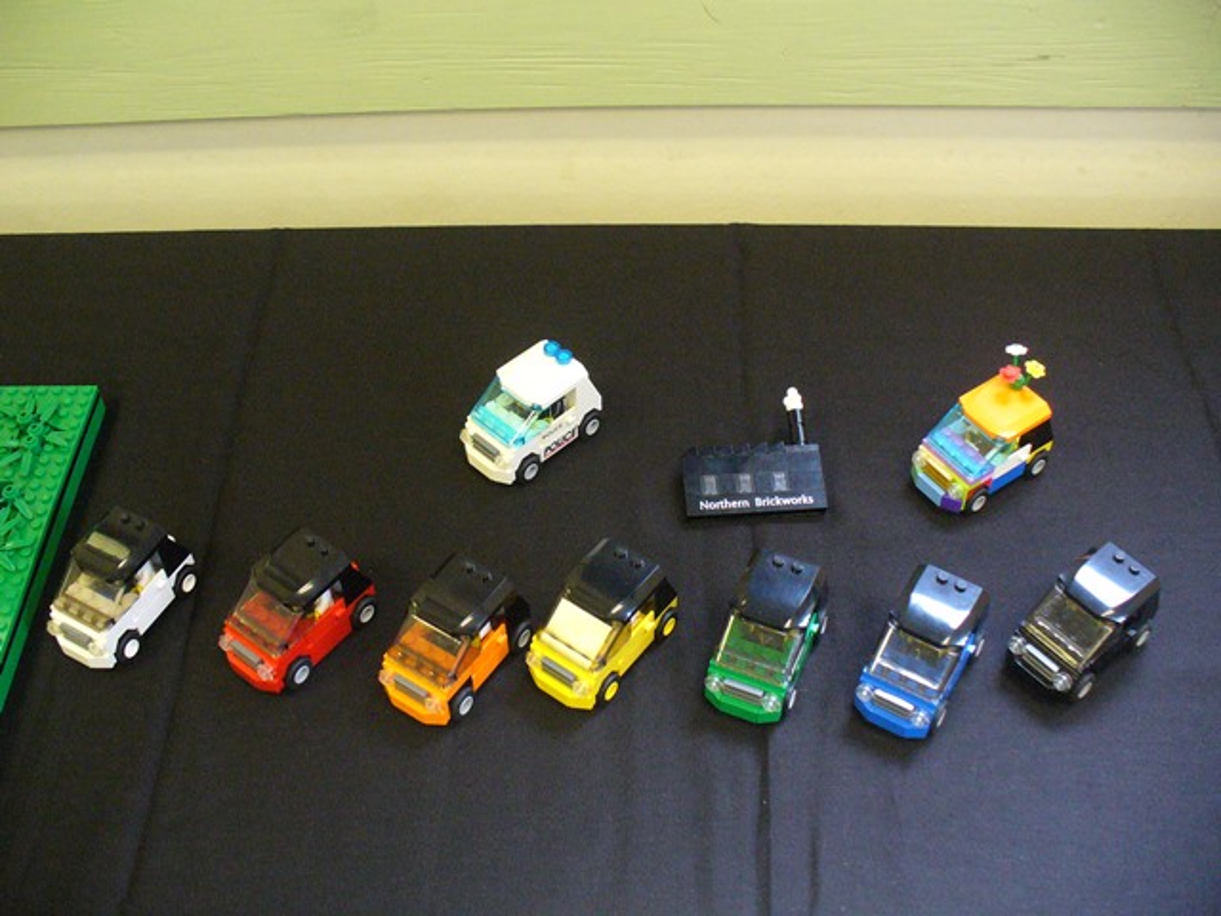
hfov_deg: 50.1
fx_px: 1305
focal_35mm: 37
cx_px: 610
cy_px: 458
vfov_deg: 38.7
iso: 400
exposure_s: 1/20
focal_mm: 6.1
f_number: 2.8
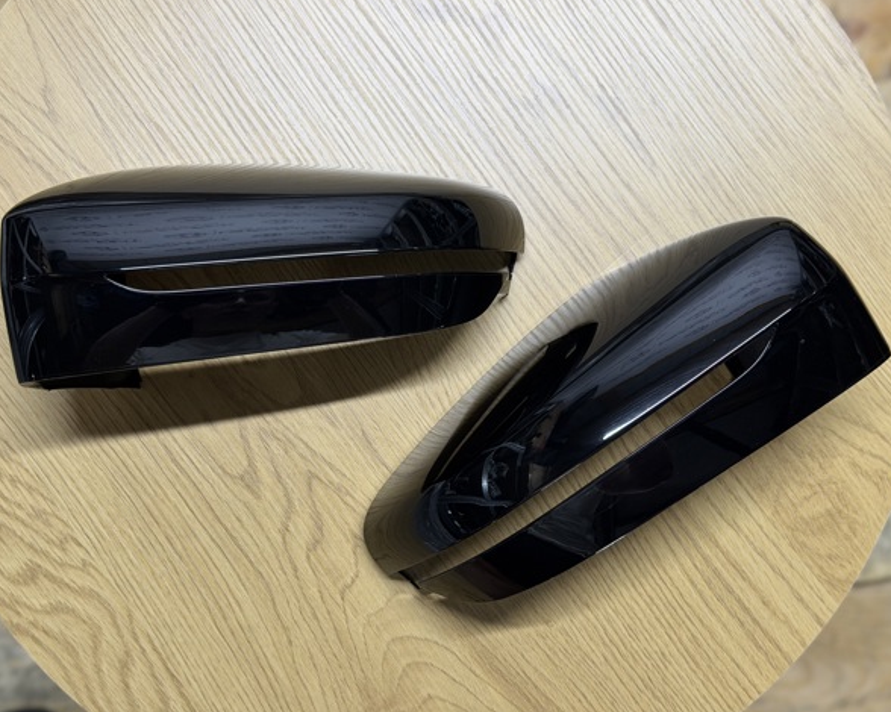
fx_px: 1344
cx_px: 424
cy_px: 352
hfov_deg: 36.7
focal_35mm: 51
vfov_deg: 29.7
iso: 100
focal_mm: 6.76
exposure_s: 1/50
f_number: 1.78
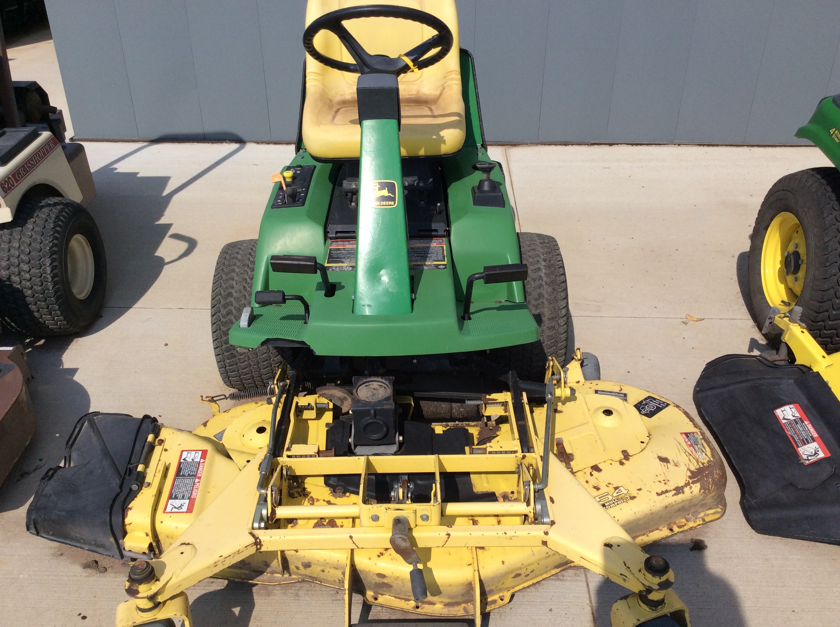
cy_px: 314
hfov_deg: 56.9
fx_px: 775
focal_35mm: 32
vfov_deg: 44.1
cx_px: 420
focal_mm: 3.3
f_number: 2.4
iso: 32
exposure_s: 1/1789
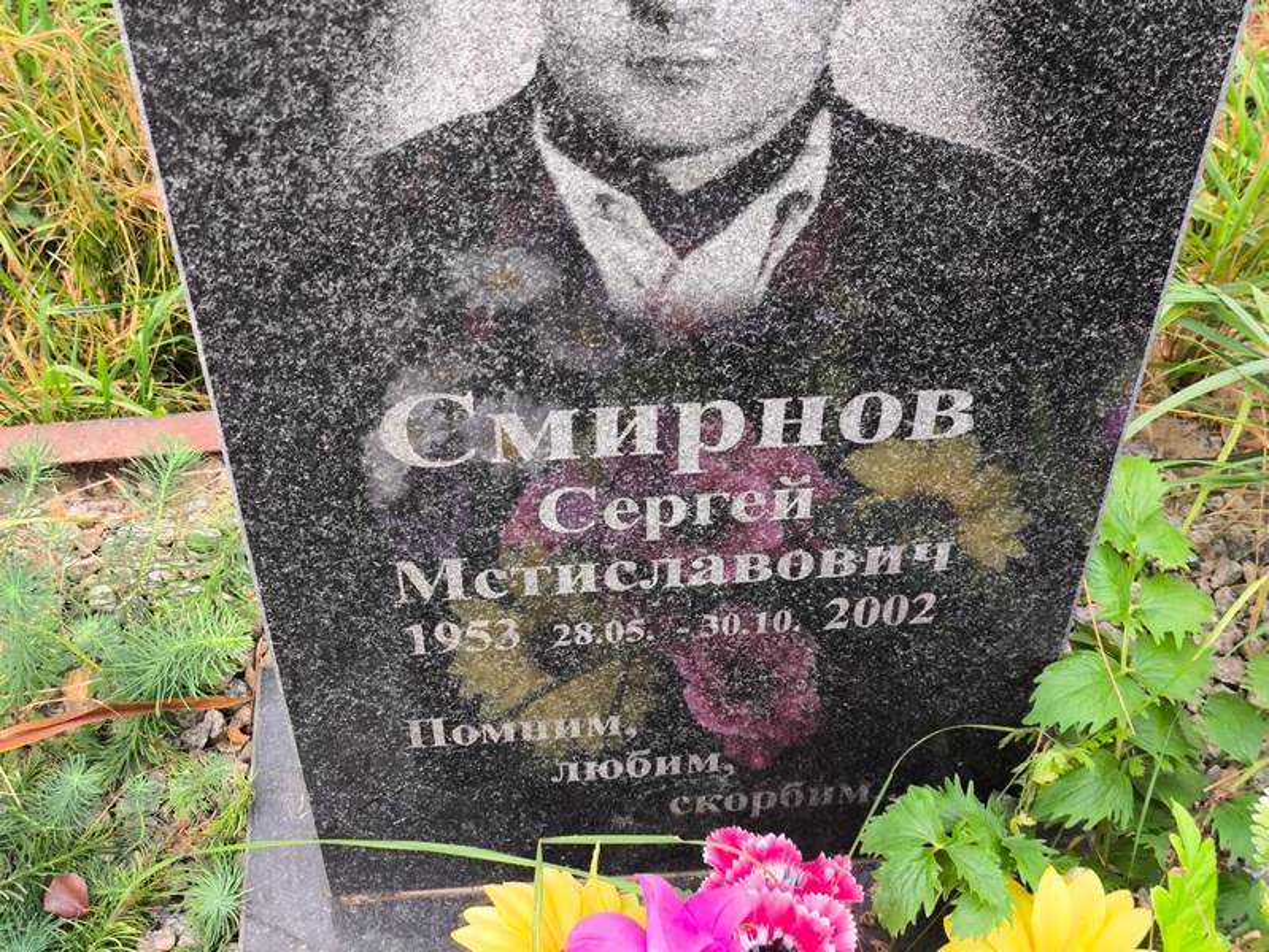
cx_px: 634
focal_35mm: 50
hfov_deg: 38.2
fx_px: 1834
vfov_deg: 29.1
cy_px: 476
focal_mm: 4.71
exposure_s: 1/60
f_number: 1.7
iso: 50
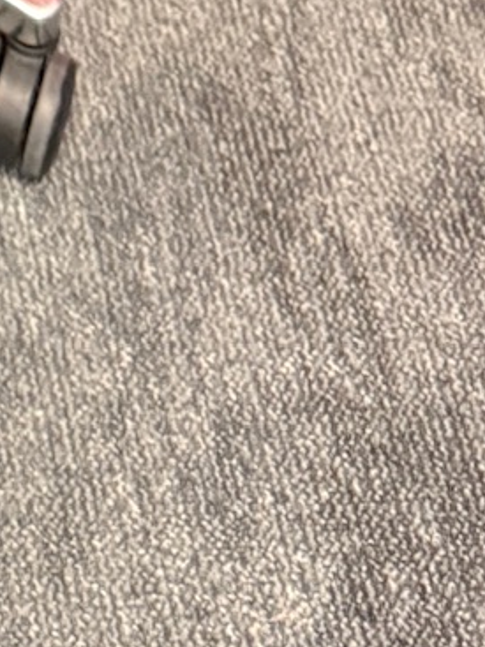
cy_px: -998
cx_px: -434
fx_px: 2505
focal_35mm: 134
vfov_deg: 11.6
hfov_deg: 10.3
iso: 800
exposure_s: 1/50
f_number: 1.78
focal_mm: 6.76
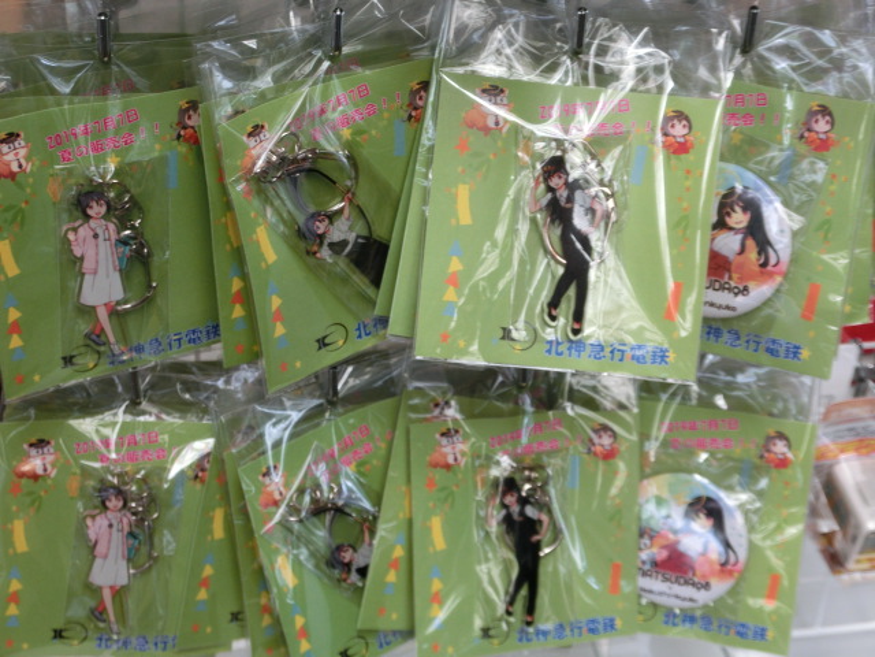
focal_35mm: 59
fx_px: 1491
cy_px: 328
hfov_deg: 32.7
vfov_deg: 24.8
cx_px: 438
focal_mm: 10.5
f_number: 3.8
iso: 125
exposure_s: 1/125
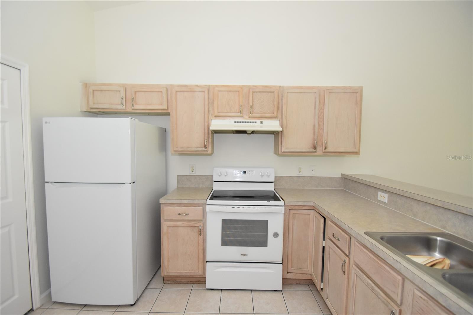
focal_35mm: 15
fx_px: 197
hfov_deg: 100.4
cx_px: 236
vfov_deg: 77.3
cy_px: 158
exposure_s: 1/60
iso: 1600
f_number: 4
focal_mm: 10
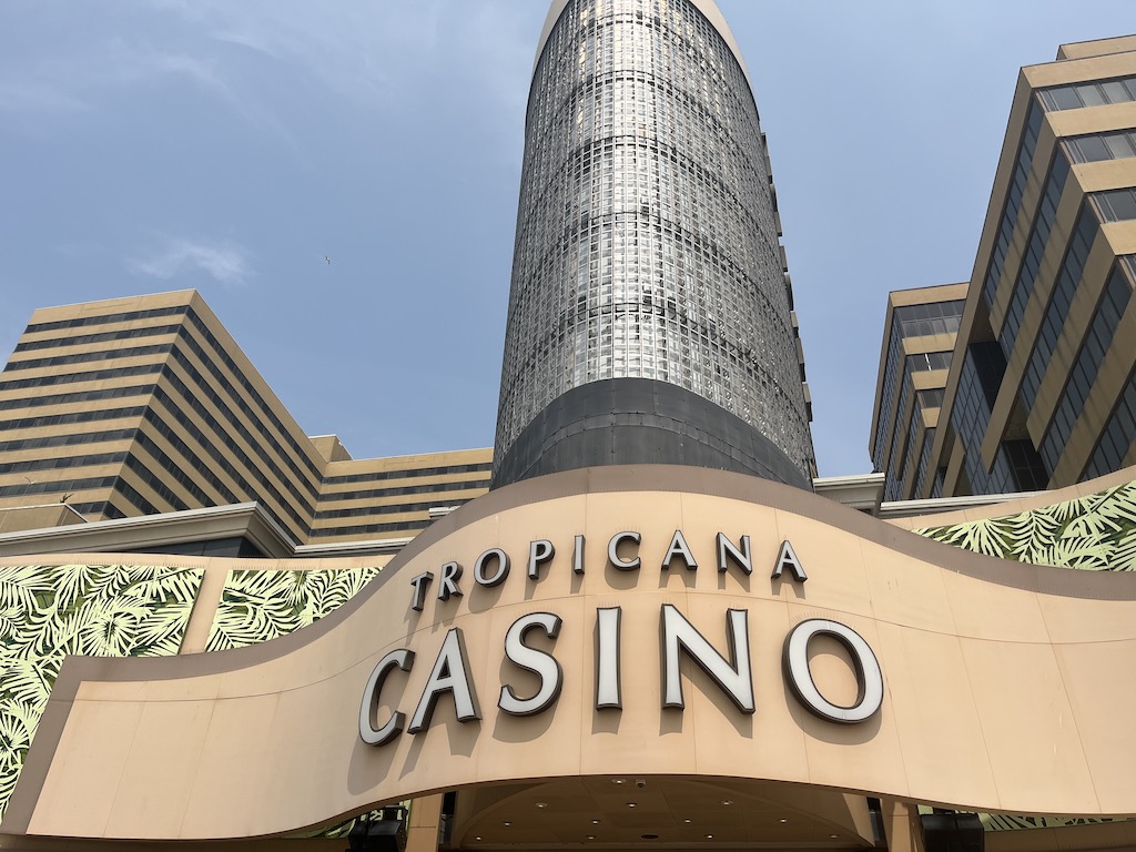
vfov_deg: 53.1
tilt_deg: +35.6
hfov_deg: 67.3
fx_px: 853
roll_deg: -1.8
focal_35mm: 26
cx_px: 568
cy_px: 426
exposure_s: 1/6494
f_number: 1.6
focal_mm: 5.1
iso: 50
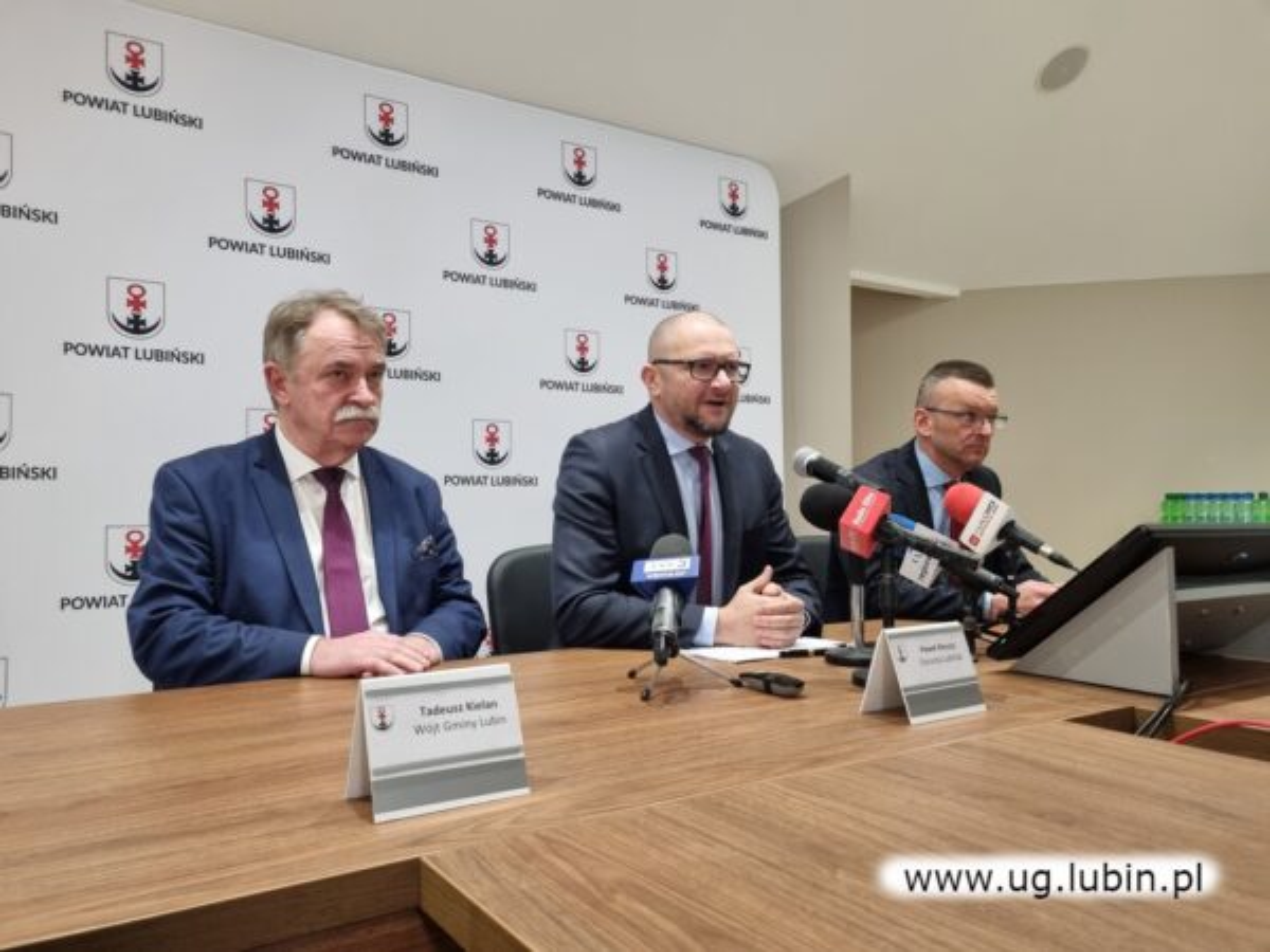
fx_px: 954
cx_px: 635
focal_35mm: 26
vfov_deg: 53.1
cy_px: 476
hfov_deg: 67.3
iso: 250
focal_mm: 5.4
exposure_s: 1/50
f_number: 1.8
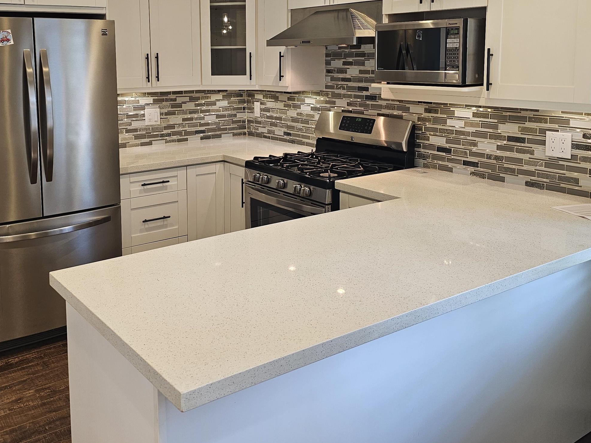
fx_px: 615
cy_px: 124
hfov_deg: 51.2
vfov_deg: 38.9
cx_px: 249
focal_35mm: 36
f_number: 1.7
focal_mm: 6.3
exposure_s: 1/120
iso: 100
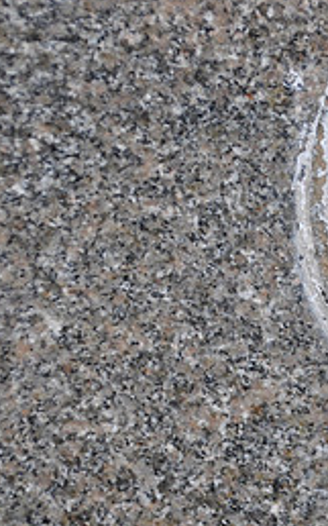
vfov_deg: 6.2
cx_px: 548
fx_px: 4825
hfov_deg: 3.9
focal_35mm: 337
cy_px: 199
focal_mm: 98
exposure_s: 1/400
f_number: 5.6
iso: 400
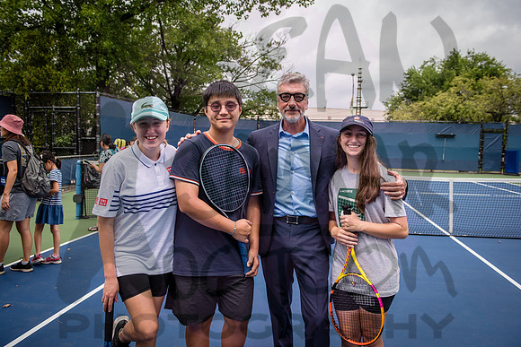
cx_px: 260
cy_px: 174
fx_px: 405
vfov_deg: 46.4
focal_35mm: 28
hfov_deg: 65.5
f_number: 4
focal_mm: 28
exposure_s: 1/1000
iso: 200
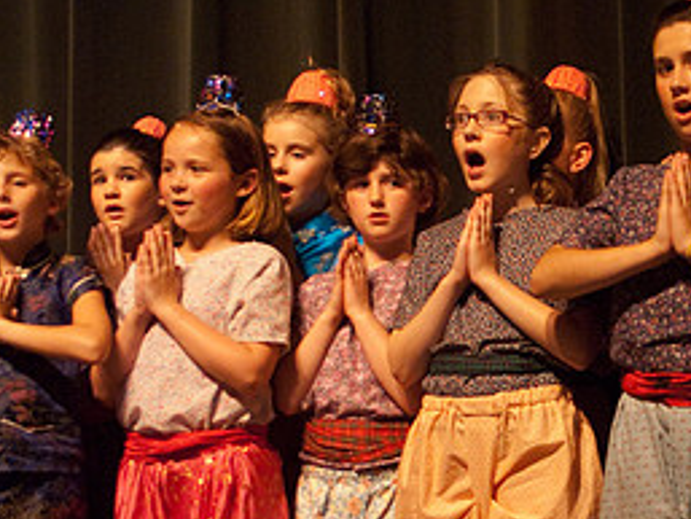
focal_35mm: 101
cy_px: 385
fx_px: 2019
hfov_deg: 18.9
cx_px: 688
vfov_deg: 14.6
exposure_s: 1/25
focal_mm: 31
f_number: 2.8
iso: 1000
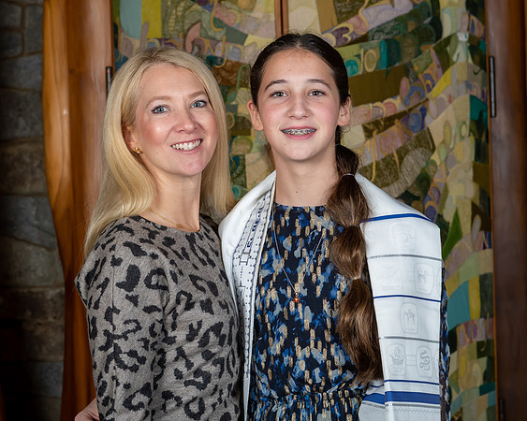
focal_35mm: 100
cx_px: 243
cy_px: 202
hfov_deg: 19.2
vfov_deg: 15.4
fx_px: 1555
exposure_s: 1/250
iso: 400
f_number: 7.1
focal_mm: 55
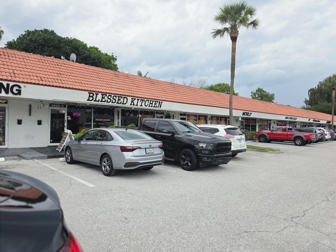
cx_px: 168
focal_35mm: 23
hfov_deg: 73.9
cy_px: 126
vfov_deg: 58.9
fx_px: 223
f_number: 1.4
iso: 64
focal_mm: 6.5
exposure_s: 1/2579
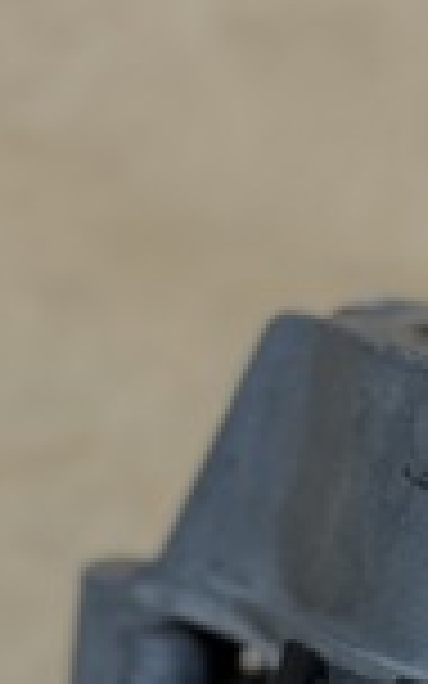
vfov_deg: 12.9
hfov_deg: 8.0
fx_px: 3005
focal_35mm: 161
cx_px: 637
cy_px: 603
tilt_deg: -62.4
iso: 80
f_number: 1.78
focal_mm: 6.76
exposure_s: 1/50
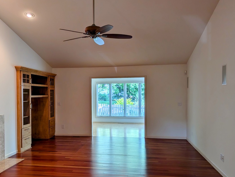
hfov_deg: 55.0
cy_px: 99
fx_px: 224
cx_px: 96
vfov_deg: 43.0
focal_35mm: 33
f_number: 1.68
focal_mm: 6.9
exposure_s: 1/277
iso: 25
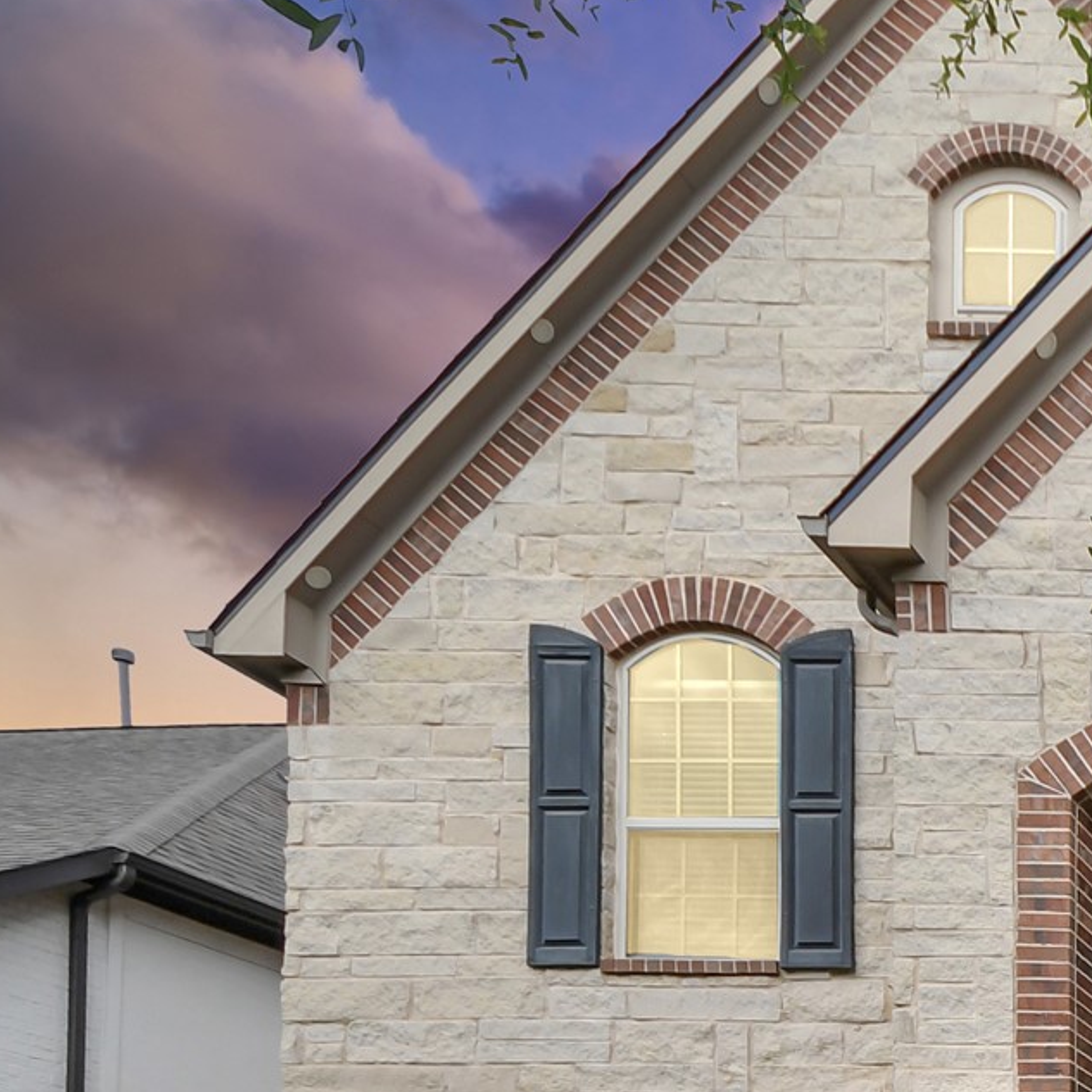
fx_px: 1249
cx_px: 1661
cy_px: 1016
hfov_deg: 28.6
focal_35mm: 35
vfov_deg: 42.6
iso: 280
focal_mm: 8
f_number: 5.6
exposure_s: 1/250
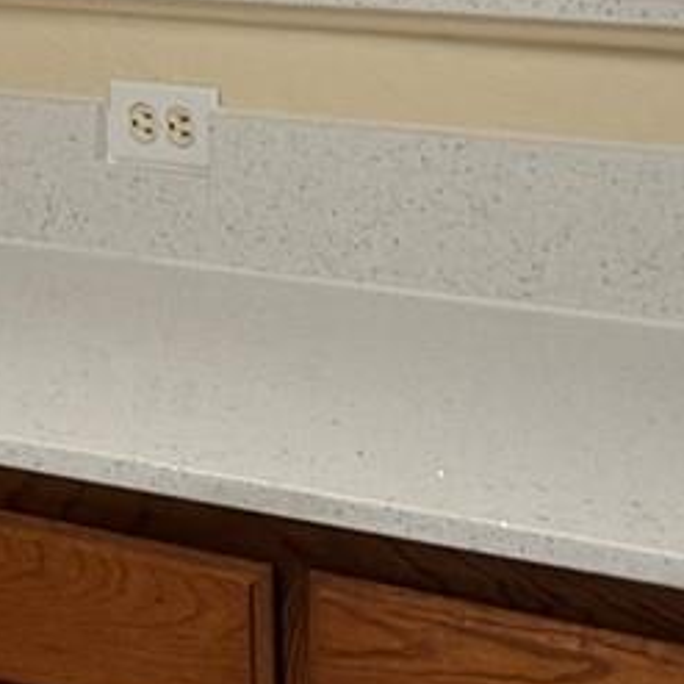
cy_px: 8
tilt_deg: -6.7
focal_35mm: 176
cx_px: -510
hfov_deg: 9.5
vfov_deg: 9.9
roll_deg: +1.9
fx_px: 3935
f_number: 1.78
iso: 200
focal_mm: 6.76
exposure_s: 1/120
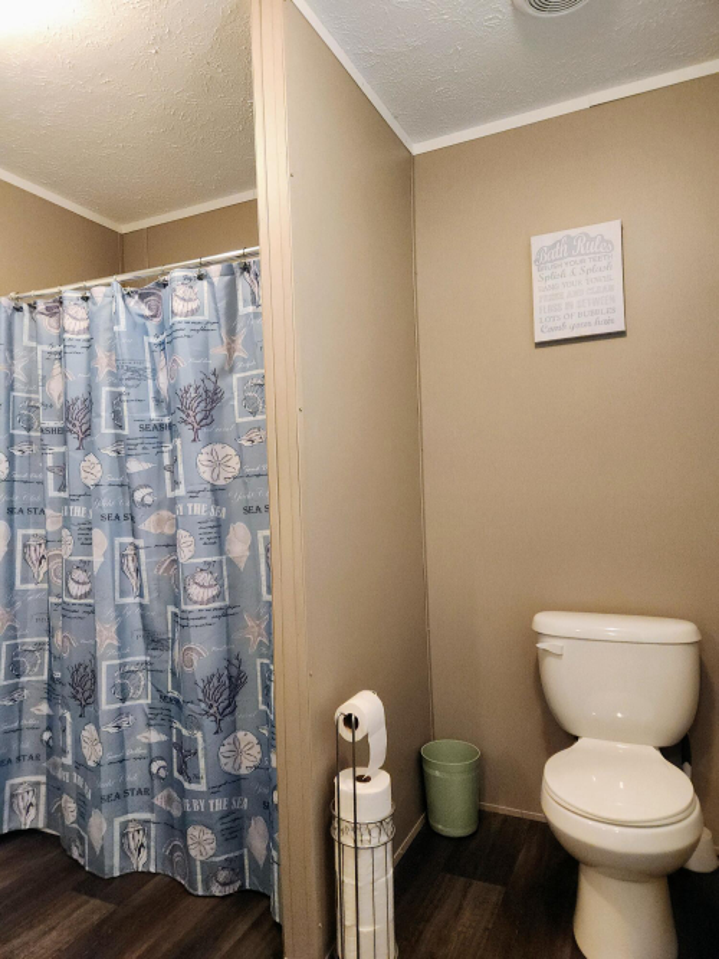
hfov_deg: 58.9
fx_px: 637
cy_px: 480
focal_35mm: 23
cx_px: 360
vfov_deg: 73.9
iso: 640
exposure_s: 1/120
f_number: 1.8
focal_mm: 5.4
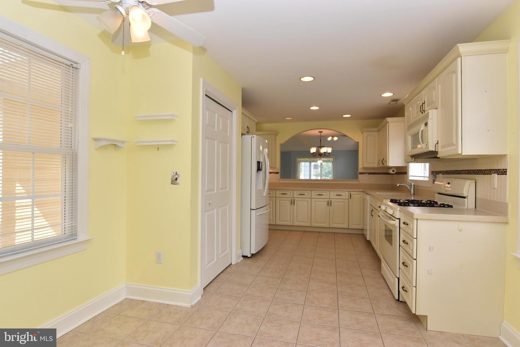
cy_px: 174
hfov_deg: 90.0
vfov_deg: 67.5
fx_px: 260
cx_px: 260
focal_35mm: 18
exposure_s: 1/160
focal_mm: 12
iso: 800
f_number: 9
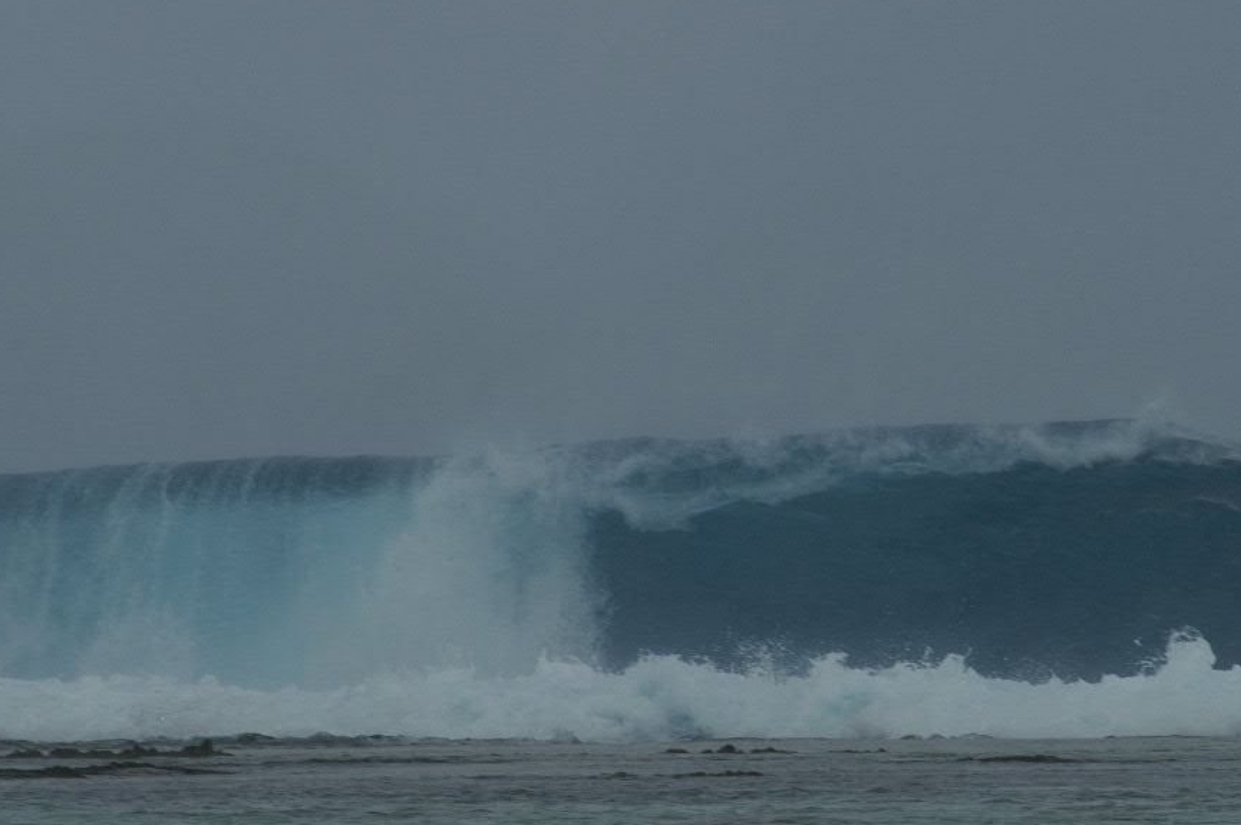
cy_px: 517
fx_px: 26931
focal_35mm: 782
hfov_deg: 2.6
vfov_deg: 1.8
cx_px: 832
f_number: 11
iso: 100
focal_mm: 300
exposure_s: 1/250
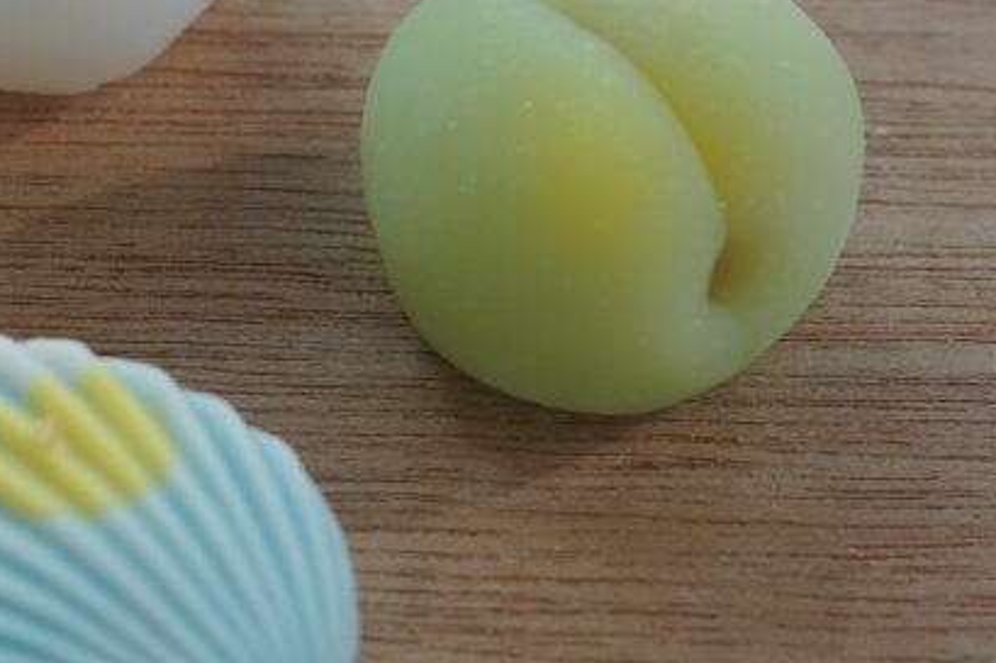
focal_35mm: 188
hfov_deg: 10.9
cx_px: 224
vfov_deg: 7.3
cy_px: 286
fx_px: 5197
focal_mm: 50
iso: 100
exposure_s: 1/160
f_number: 3.5
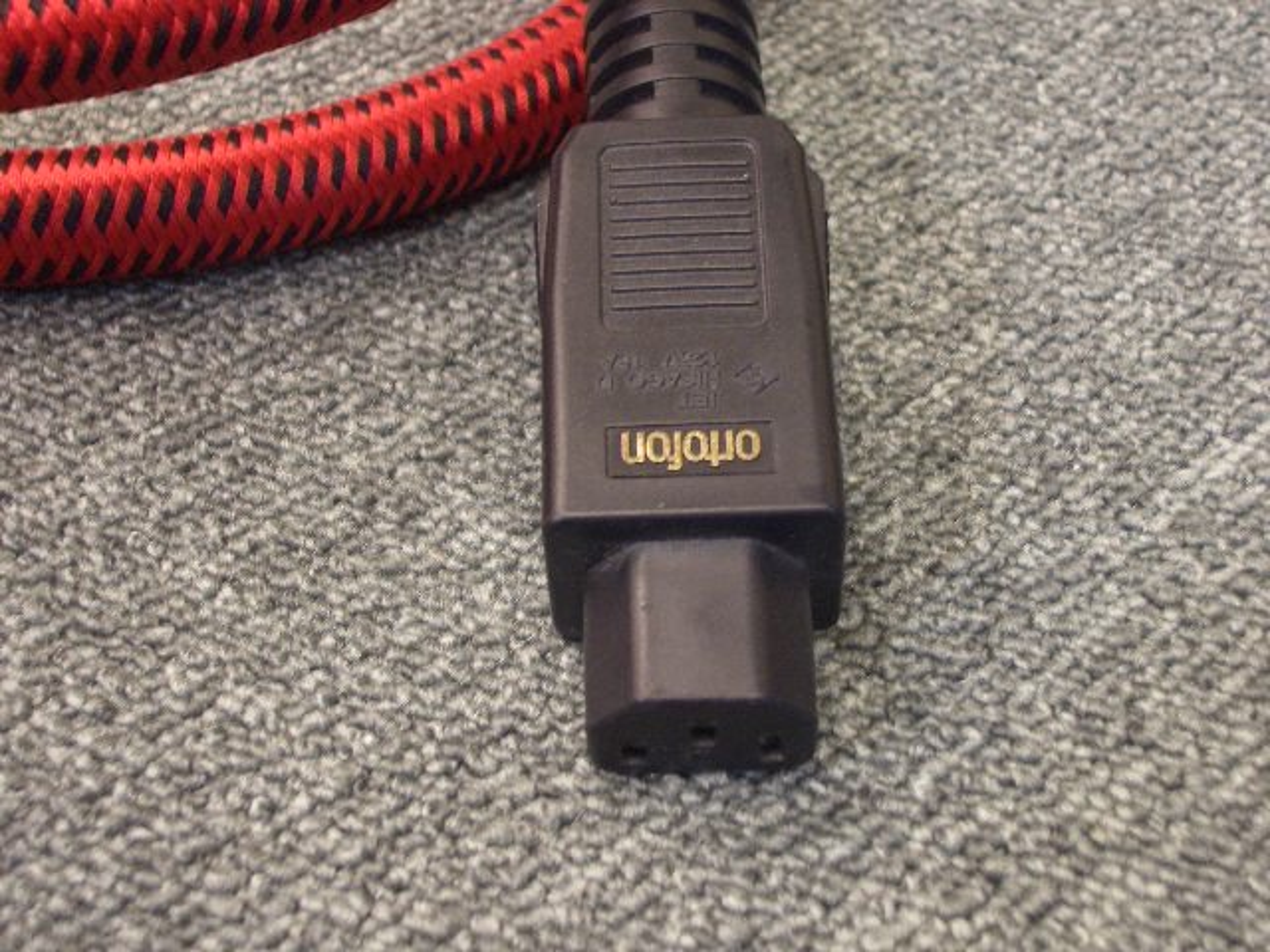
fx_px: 2275
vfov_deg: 23.7
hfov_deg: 31.2
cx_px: 635
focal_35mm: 62
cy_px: 476
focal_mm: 10.2
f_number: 3.5
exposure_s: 1/8
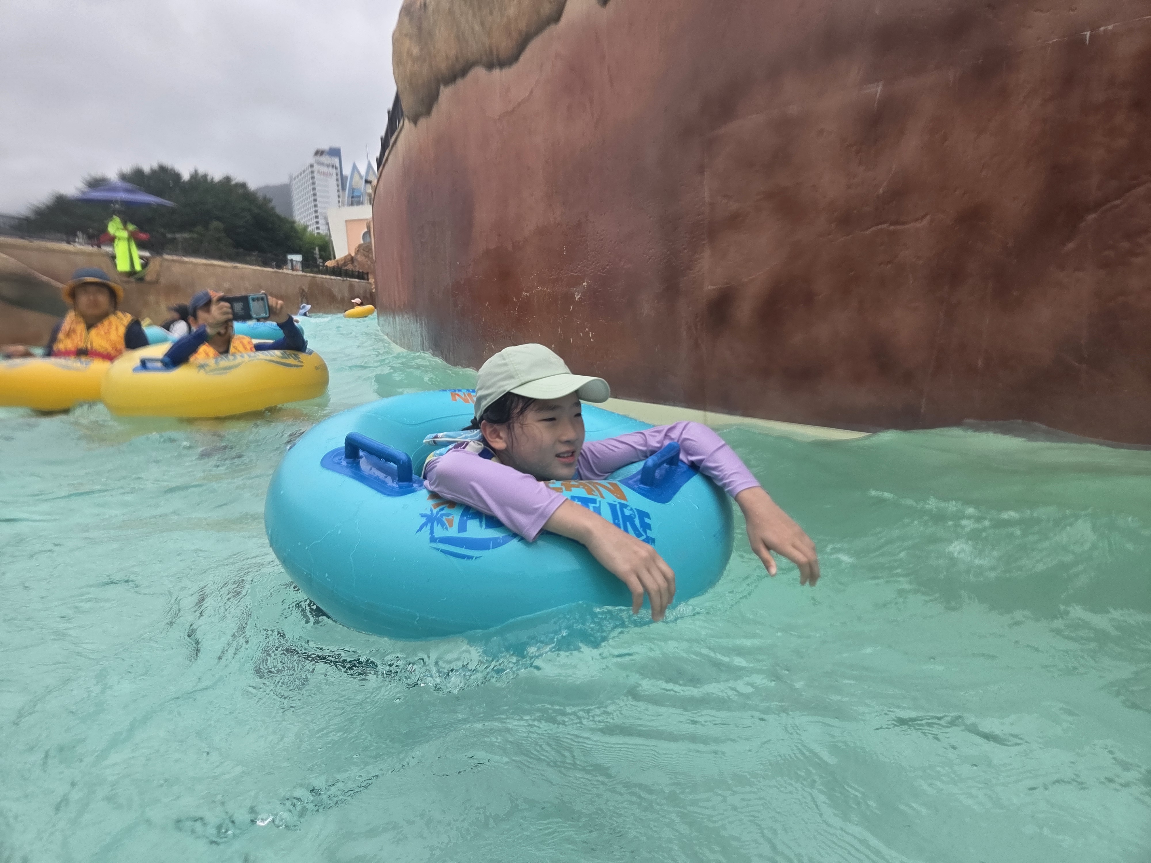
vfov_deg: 58.9
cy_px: 432
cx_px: 576
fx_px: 765
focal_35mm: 23
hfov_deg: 73.9
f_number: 1.8
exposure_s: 1/1328
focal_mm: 5.4
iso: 80
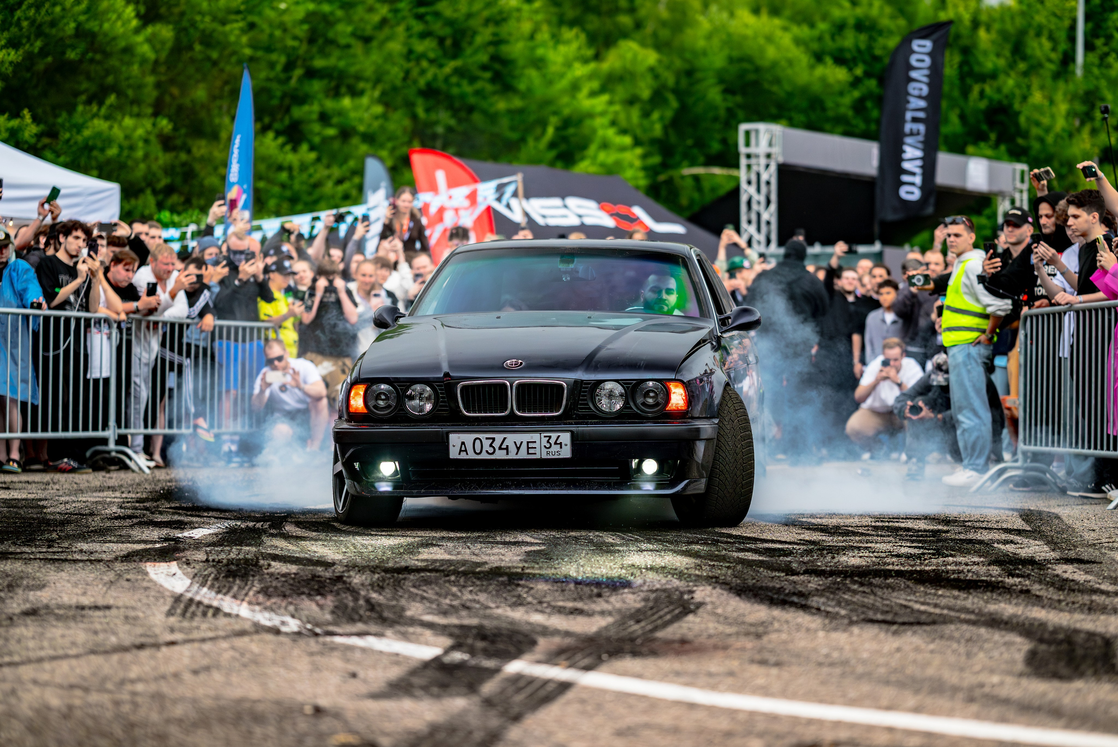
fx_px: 2928
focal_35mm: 94
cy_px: 394
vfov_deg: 14.5
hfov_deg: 21.6
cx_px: 547
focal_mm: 85
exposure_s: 1/640
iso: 800
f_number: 2
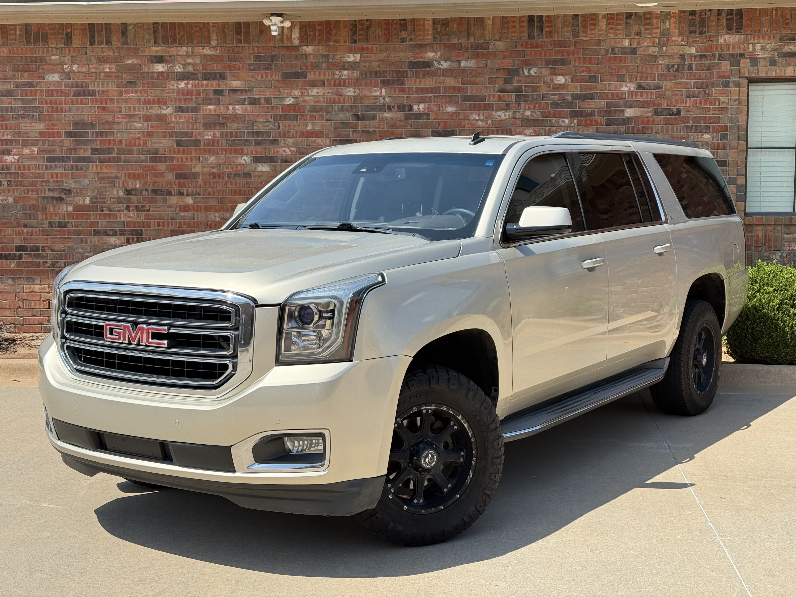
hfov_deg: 39.7
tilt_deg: -3.1
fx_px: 1104
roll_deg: -0.3
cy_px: 298
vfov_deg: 30.3
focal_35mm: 48
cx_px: 398
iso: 100
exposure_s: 1/2415
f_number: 1.78
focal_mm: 6.76
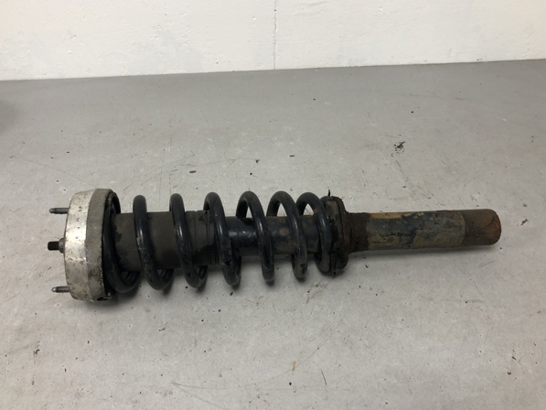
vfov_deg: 46.8
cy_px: 201
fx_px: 473
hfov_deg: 60.0
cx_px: 274
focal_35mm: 30
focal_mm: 4
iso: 32
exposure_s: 1/33
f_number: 1.8
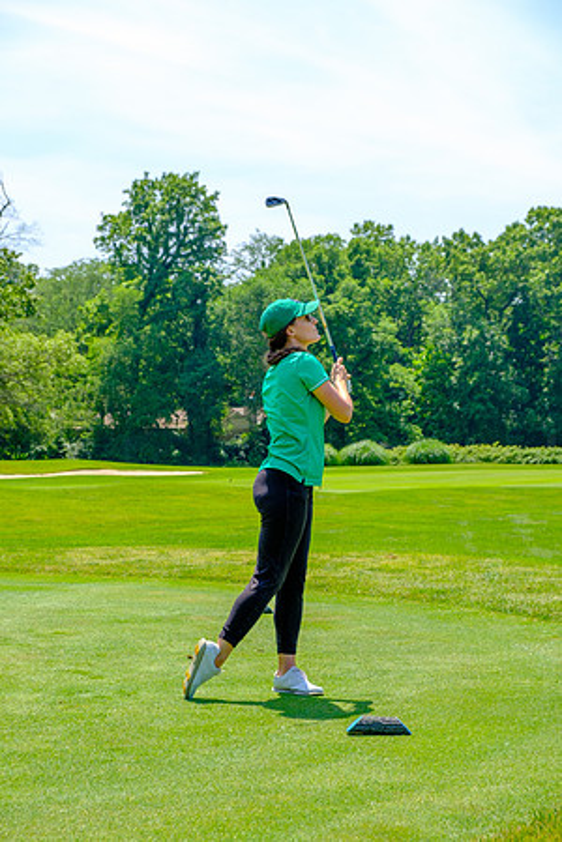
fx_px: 1616
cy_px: 421
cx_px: 281
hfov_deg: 19.7
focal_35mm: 69
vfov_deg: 29.2
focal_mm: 46.3
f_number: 5.6
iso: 200
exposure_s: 1/250
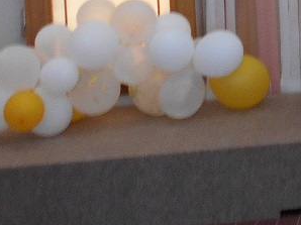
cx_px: 564
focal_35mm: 147
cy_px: -224
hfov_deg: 12.2
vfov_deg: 9.4
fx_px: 1277
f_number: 3.6
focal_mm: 5.8
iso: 110
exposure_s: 1/30
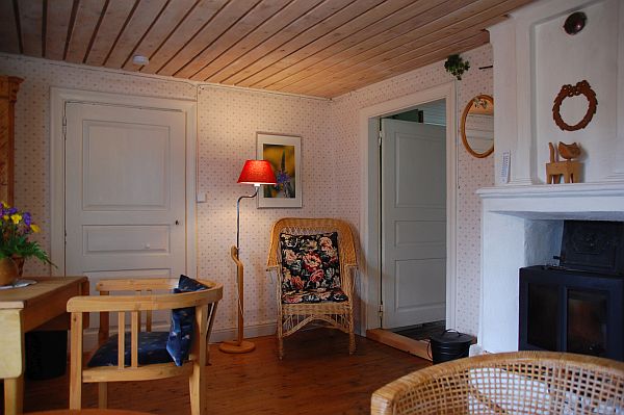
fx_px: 468
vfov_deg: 47.9
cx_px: 312
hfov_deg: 67.4
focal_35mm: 27
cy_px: 208
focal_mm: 18
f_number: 3.5
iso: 500
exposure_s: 1/30
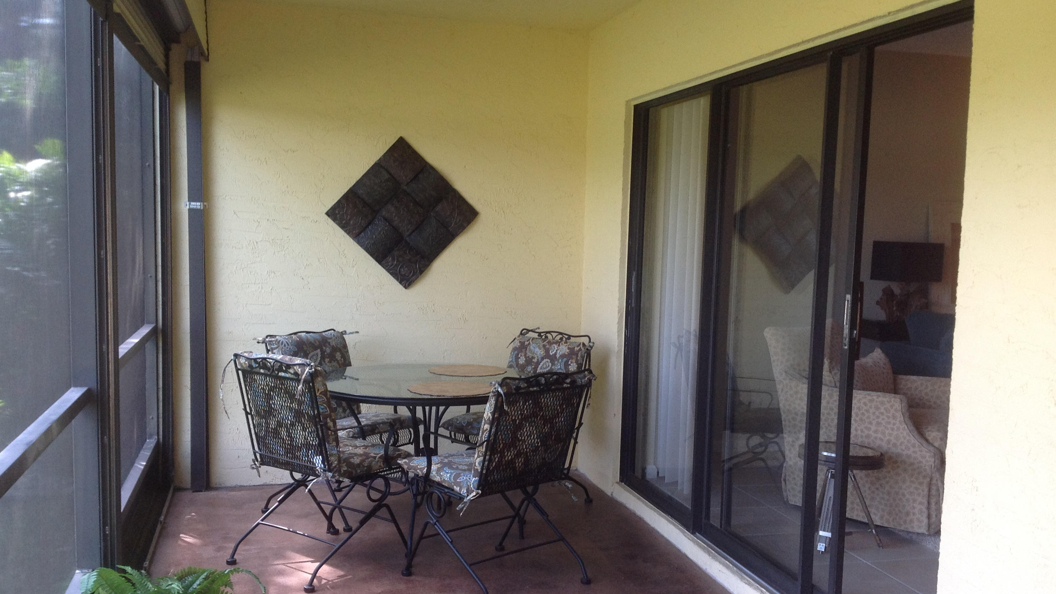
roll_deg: -3.5
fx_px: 1092
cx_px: 527
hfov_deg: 51.6
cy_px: 331
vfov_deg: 30.4
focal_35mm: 39
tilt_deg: -2.1
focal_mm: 4.28
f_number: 2.4
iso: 64
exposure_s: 1/60
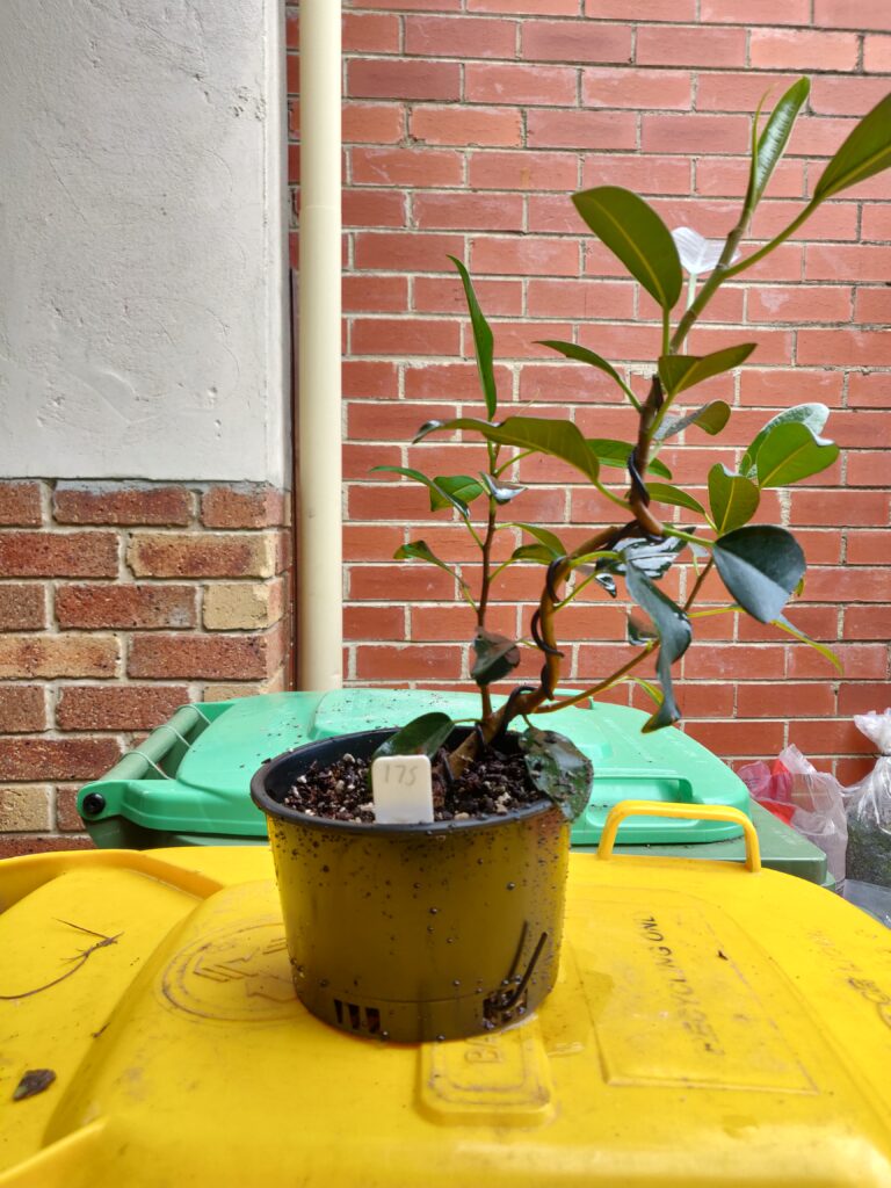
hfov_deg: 54.9
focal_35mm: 25
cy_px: 594
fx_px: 858
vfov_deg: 69.4
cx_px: 446
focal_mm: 4.25
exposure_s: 1/100
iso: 200
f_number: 1.7
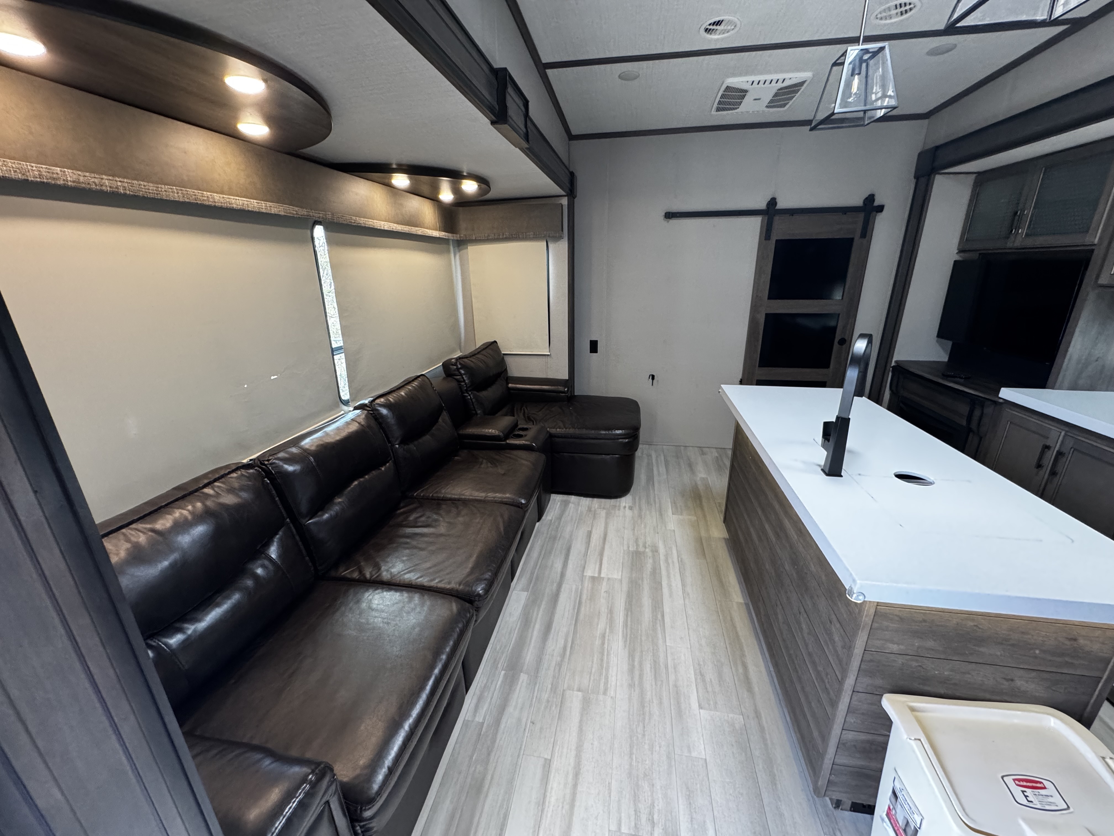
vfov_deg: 85.7
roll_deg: +0.1
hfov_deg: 102.1
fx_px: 451
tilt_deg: -19.9
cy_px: 418
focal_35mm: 14
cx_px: 557
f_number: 2.2
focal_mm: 2.22
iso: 320
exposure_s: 1/76
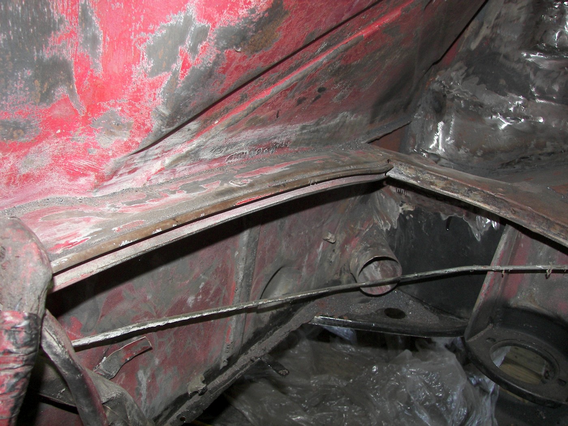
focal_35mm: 36
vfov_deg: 39.7
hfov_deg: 51.4
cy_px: 213
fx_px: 591
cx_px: 284
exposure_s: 1/30
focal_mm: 6
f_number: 2.8
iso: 100
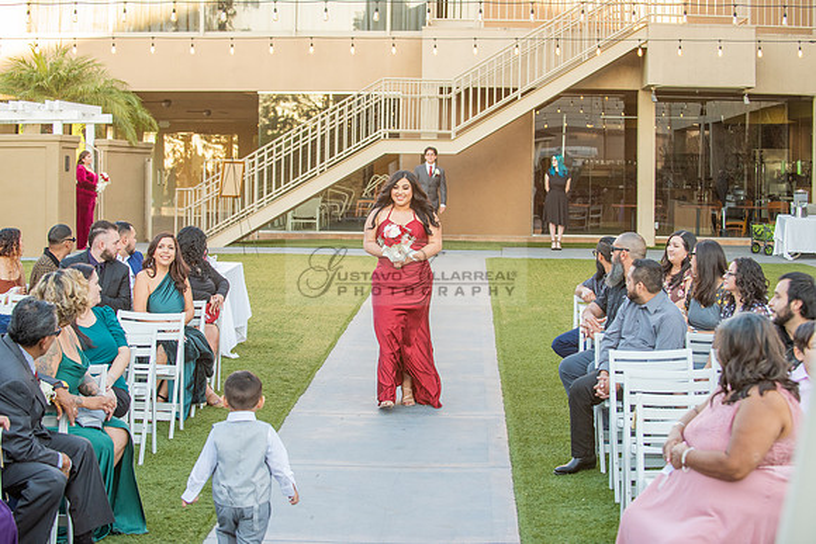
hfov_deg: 28.8
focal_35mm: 70
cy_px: 272
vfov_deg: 19.5
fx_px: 1587
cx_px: 408
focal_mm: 70
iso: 800
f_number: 4
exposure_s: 1/320
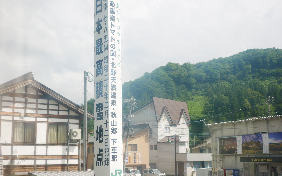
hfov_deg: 37.5
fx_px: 415
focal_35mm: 54
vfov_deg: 24.0
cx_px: 140
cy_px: 84
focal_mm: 25
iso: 200
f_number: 2
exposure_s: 1/4000
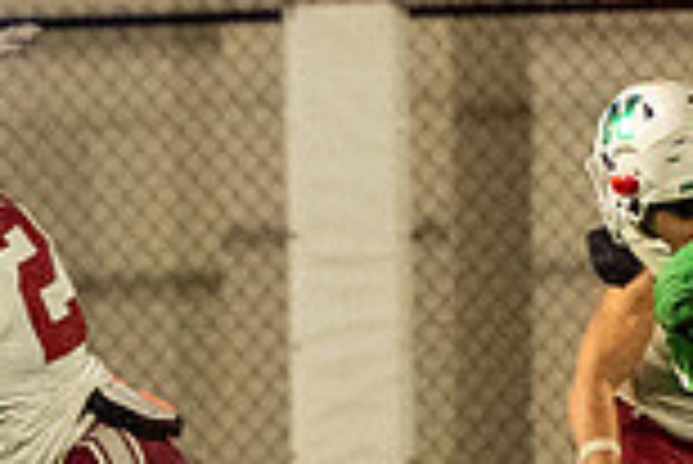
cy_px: 698
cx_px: -405
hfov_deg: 1.0
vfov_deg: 0.6
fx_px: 41040
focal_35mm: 2130
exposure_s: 1/800
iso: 4500
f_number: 2.8
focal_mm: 200
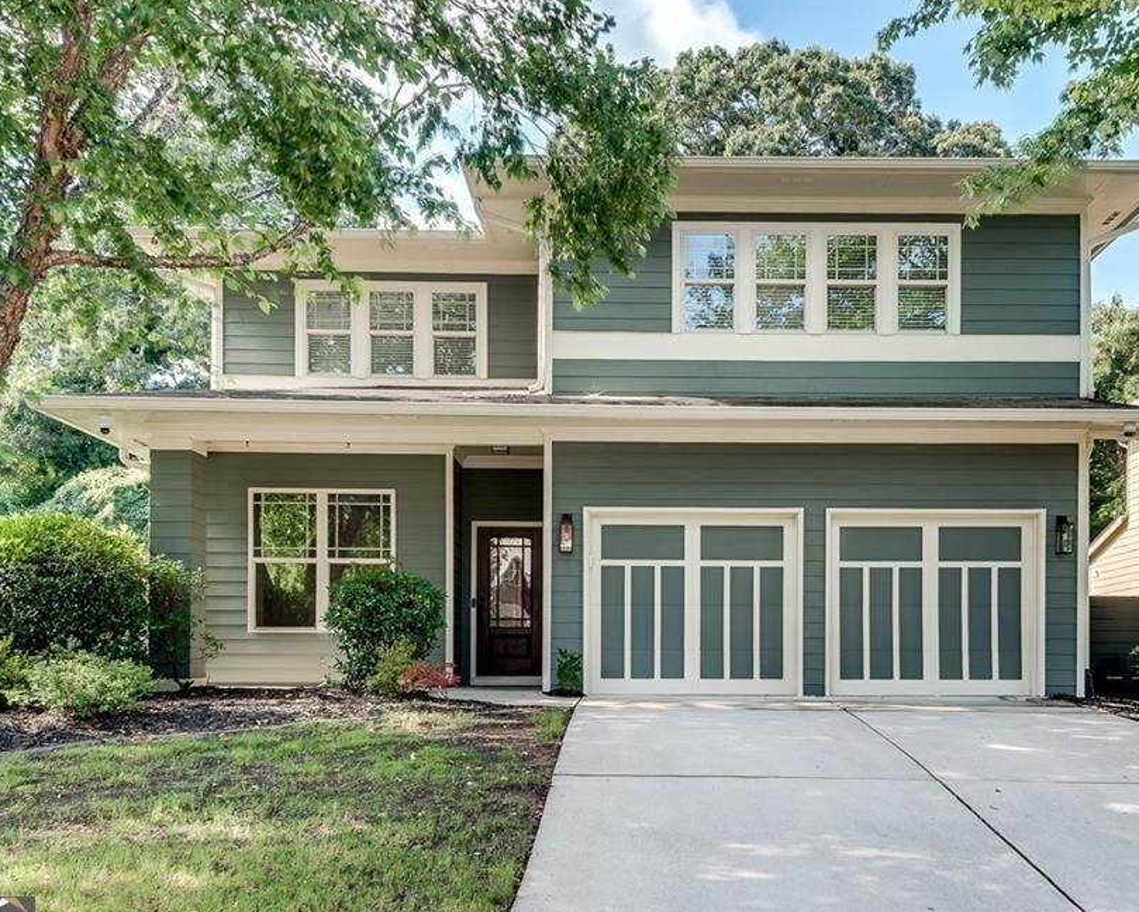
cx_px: 611
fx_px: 641
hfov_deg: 83.1
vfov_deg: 70.9
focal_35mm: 19
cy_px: 464
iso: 100
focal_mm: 16
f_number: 8
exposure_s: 1/60
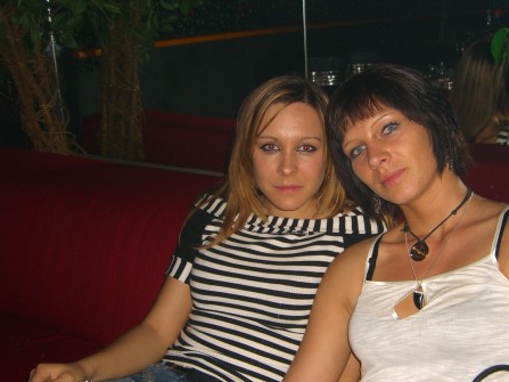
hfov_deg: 37.1
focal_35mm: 51
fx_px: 750
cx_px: 336
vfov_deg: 28.5
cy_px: 234
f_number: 2.8
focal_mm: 7.9
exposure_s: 1/60
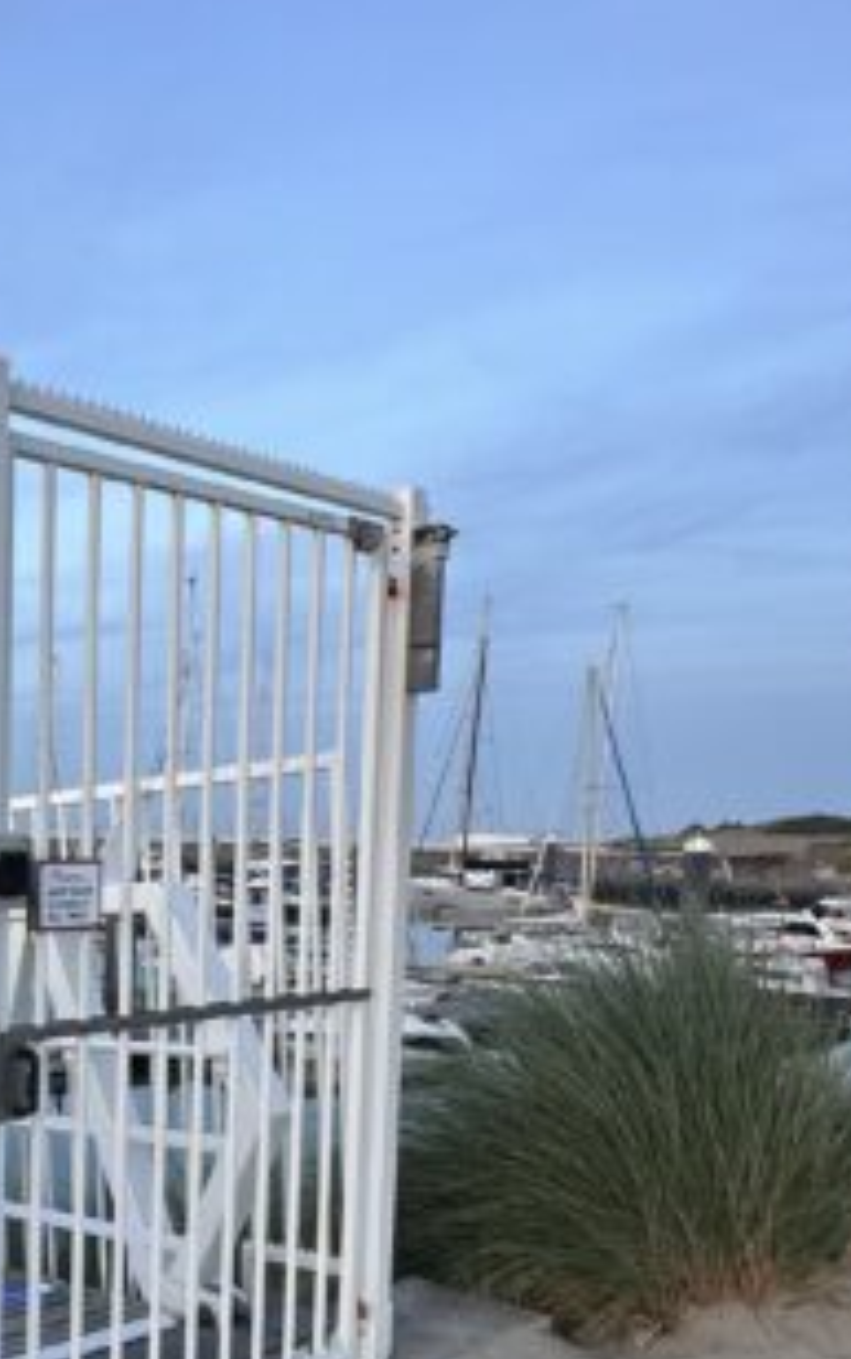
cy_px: 966
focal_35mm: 37
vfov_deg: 51.1
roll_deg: -1.1
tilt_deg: -5.9
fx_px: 1370
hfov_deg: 30.0
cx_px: -141
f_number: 2.2
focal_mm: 2.22
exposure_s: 1/99
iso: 80
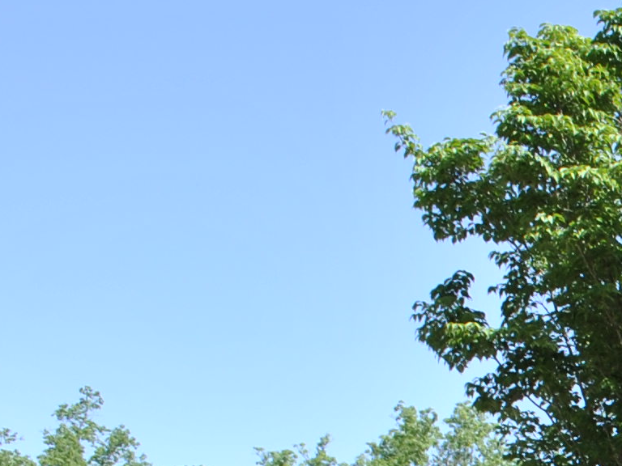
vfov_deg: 10.4
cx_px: 1349
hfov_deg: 12.7
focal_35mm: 131
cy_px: 917
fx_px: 2354
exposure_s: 1/125
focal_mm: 18
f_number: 8
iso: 100
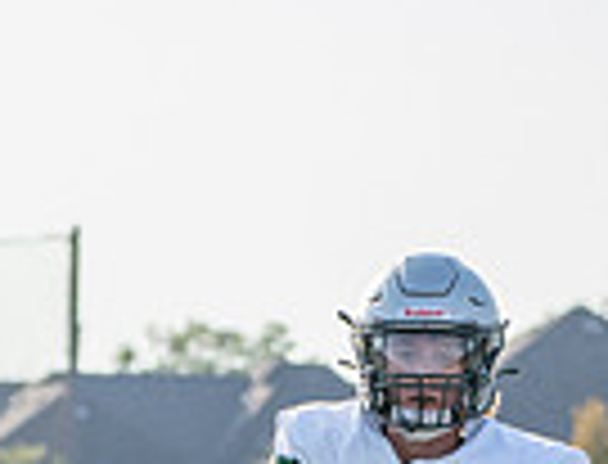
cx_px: 155
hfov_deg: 2.7
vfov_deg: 2.1
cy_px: 780
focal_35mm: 719
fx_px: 12708
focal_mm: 135
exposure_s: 1/1250
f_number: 5.6
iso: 400
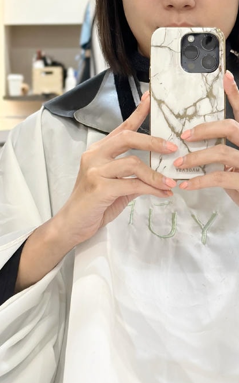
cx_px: 160
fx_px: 1281
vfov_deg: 16.6
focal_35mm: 123
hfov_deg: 10.6
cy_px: -11
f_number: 1.78
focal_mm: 6.86
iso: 125
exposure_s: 1/80
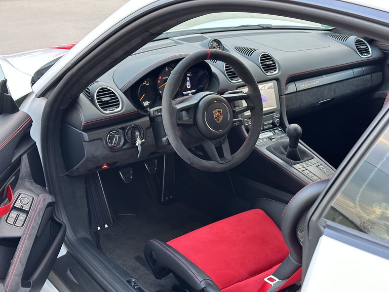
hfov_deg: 39.7
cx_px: 194
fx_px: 539
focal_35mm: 48
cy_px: 146
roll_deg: +1.4
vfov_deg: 30.3
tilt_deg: -22.8
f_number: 1.78
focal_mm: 6.86
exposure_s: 1/50
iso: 250
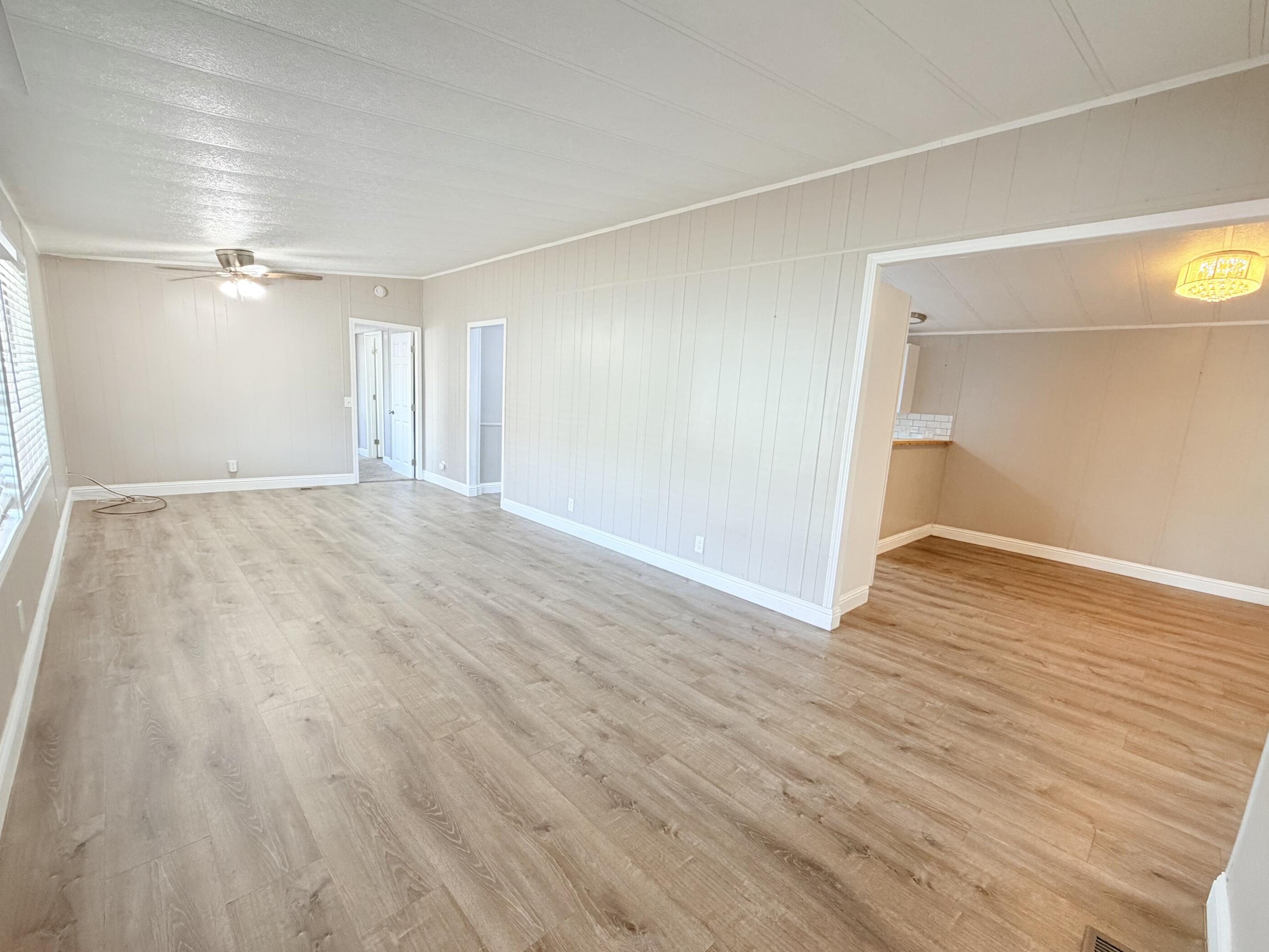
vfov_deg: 81.7
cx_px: 656
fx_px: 550
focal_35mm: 15
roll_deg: -3.4
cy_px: 497
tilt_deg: -10.6
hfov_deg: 98.1
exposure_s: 1/120
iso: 200
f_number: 2.2
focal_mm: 2.22
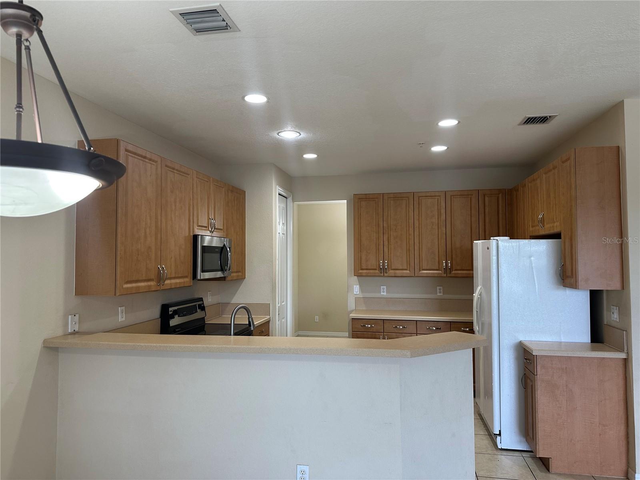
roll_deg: +0.3
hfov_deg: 71.6
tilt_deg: +3.7
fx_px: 444
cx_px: 320
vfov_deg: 56.8
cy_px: 240
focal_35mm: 24
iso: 160
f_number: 1.78
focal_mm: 6.86
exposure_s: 1/120
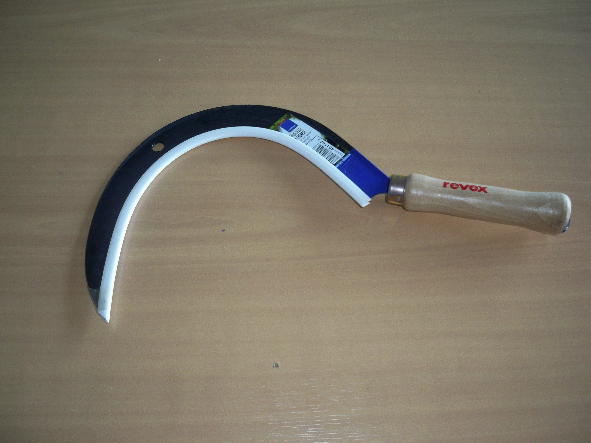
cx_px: 296
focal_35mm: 35
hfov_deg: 52.6
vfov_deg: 40.7
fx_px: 598
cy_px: 222
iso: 200
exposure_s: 1/30
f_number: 3.1
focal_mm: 6.3
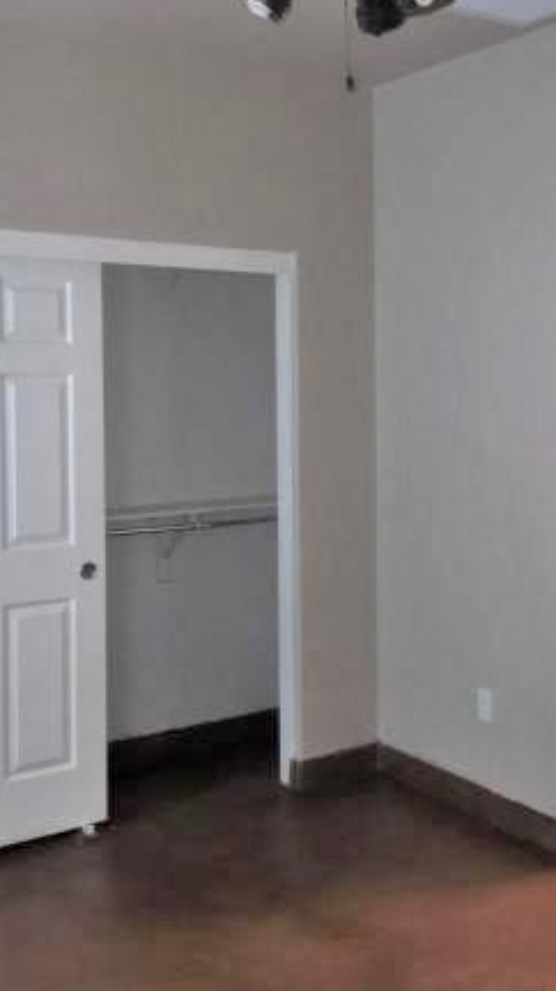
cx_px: 471
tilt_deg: -1.8
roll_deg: +0.1
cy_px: 421
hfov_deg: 26.4
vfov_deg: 46.3
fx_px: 1155
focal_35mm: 44
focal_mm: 4.15
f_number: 2.2
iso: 64
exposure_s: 1/30
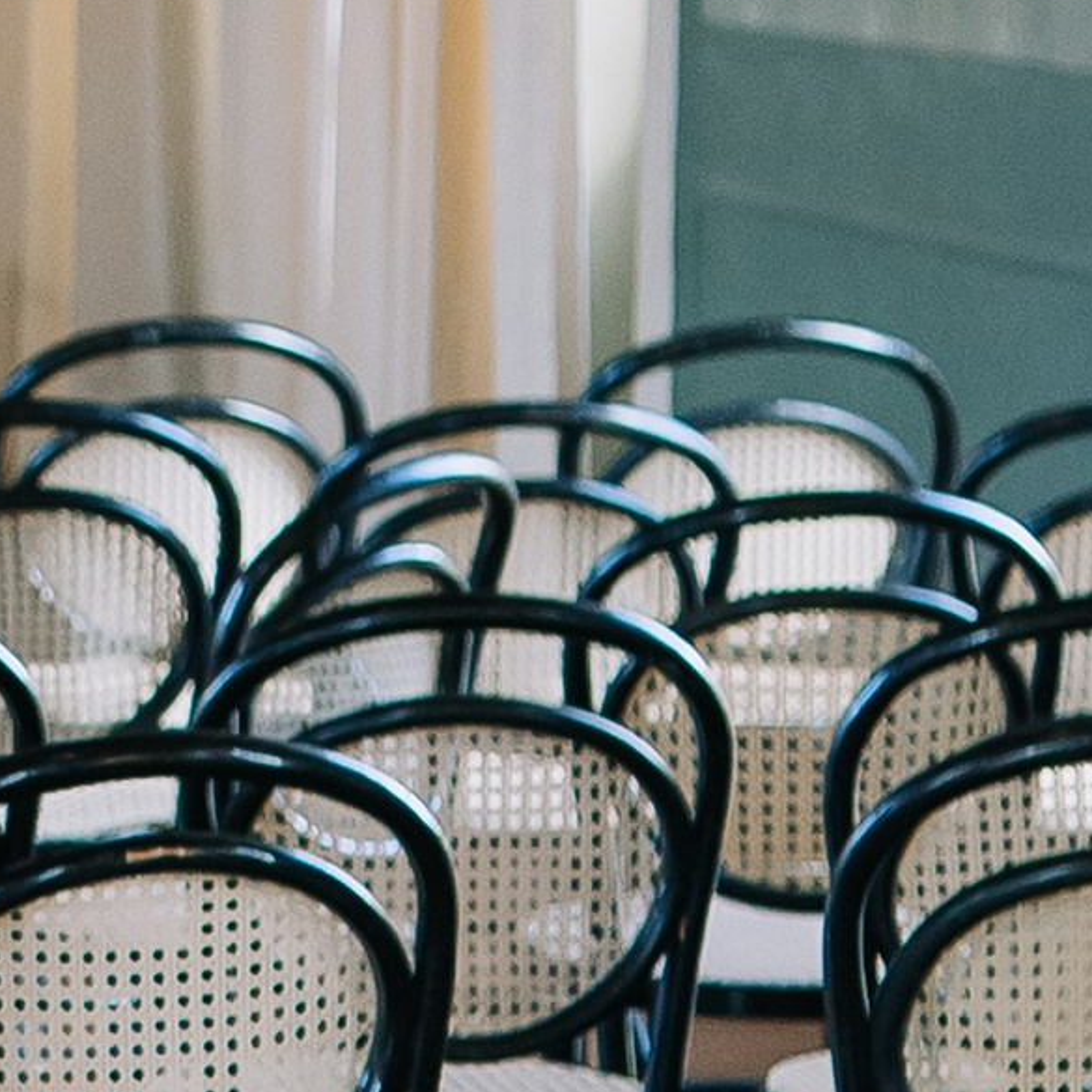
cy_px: 241
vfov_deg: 7.0
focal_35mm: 251
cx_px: -1260
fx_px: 8958
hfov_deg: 6.7
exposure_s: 1/200
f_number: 2.8
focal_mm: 30
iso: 500
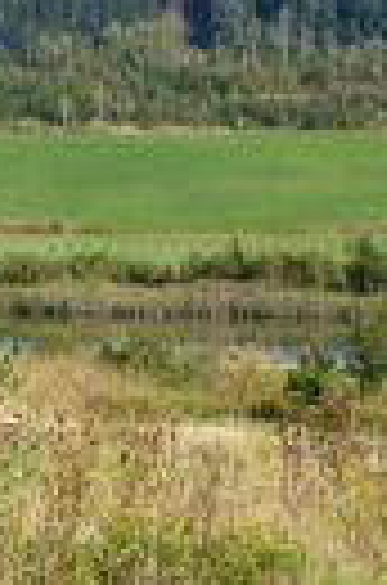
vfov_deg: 10.7
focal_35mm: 192
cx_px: 126
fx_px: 3112
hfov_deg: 7.1
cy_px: 326
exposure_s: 1/400
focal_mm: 9.6
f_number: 4.1
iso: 80
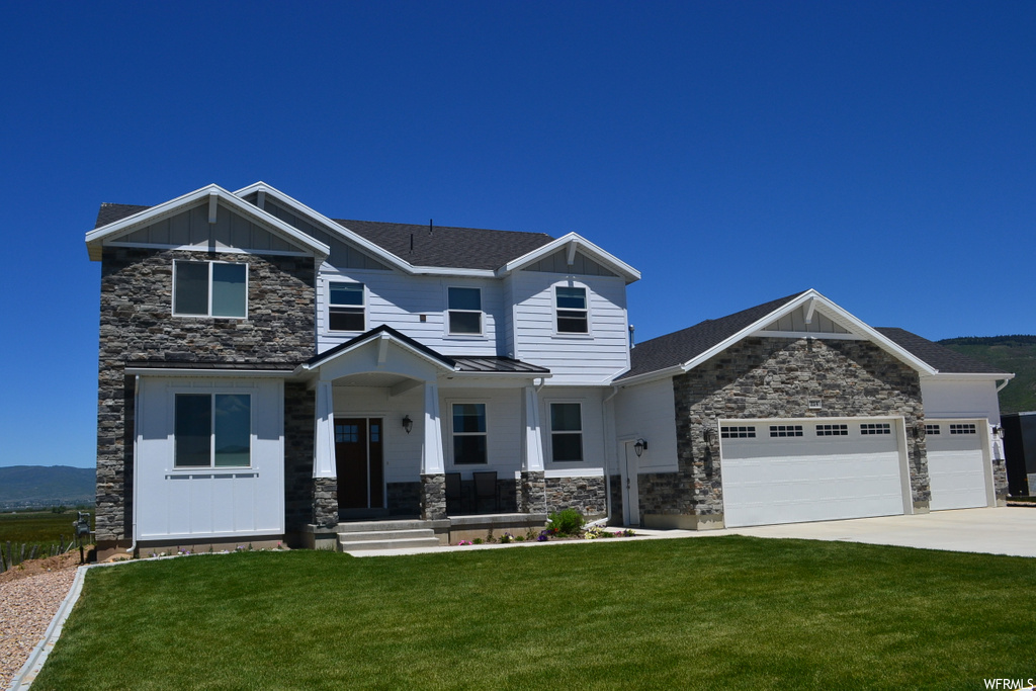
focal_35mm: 33
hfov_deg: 57.2
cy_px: 346
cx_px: 518
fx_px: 950
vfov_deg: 40.0
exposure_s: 1/500
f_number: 11
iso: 280
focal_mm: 22
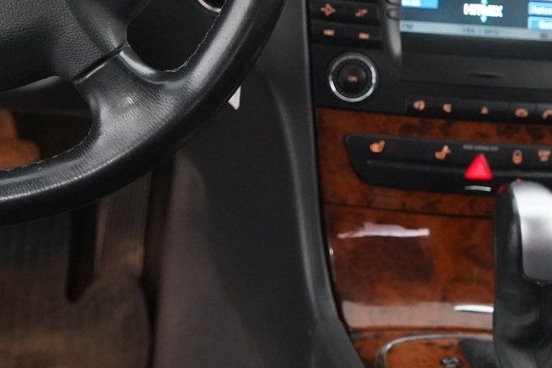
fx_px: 1073
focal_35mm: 70
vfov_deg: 18.8
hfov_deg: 28.5
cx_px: 149
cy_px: -28
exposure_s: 1/60
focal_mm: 28
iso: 12800
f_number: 4.5
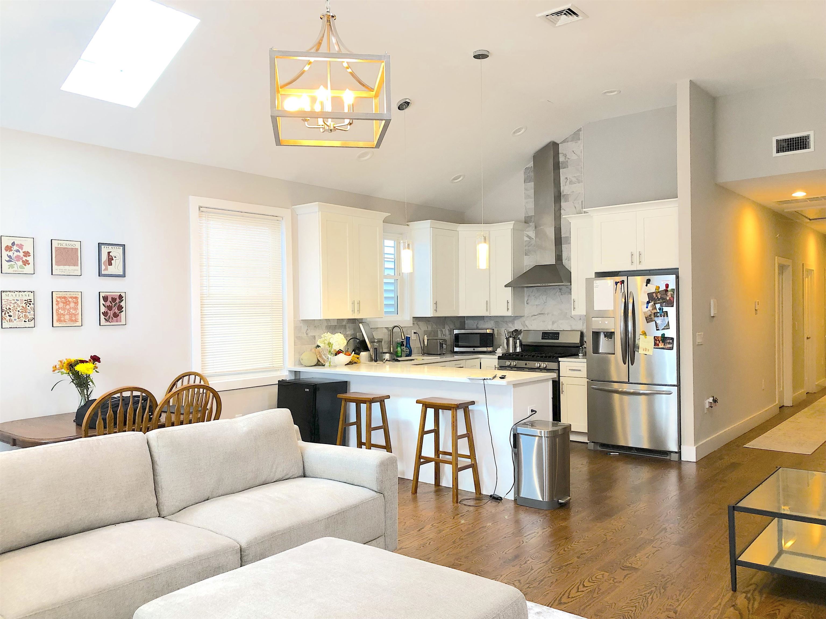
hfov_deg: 63.4
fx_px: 668
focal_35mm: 28
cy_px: 310
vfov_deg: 49.7
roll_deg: +1.2
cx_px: 413
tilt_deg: -0.3
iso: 40
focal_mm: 3.99
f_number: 1.8
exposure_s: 1/20
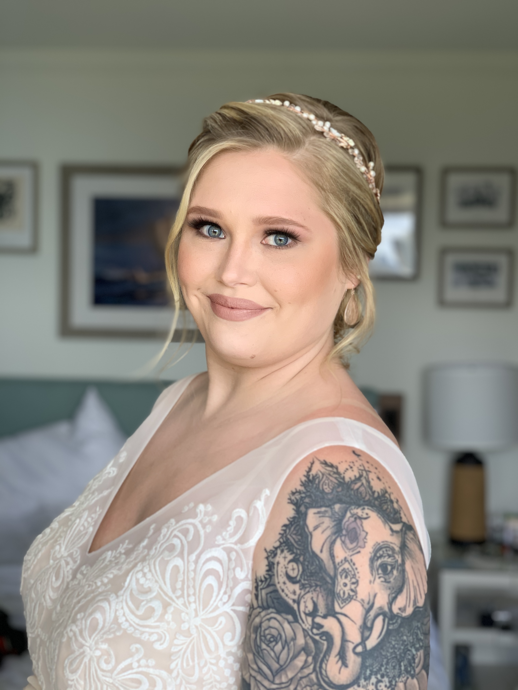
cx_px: 259
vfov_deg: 36.8
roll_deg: -1.2
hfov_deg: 28.0
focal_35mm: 52
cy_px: 345
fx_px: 1038
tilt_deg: -3.1
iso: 25
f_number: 2.4
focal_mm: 6
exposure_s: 1/122
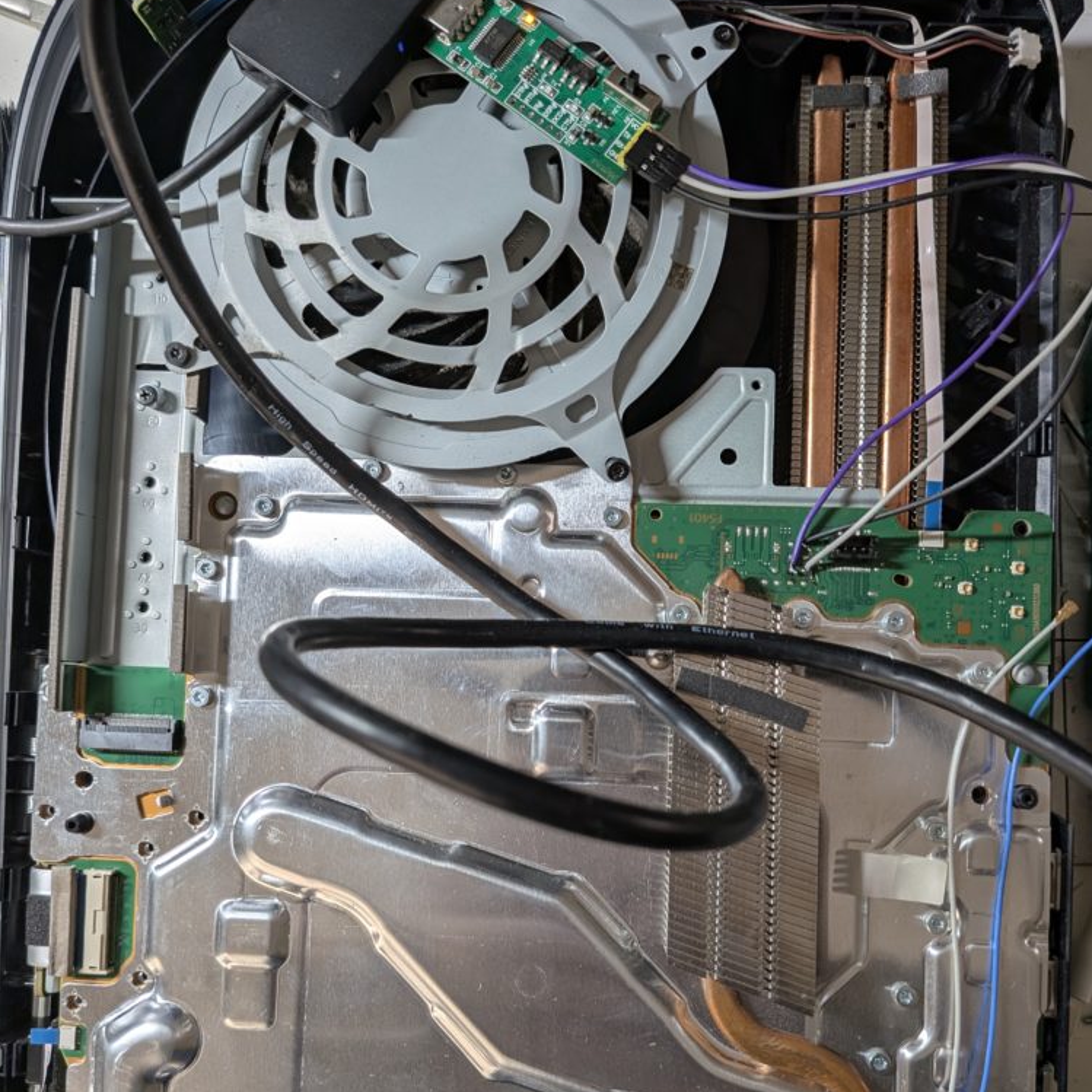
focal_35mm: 29
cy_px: 631
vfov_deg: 55.4
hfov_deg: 55.6
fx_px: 1035
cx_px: 558
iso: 44
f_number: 1.7
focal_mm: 4.53
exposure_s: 1/29.9
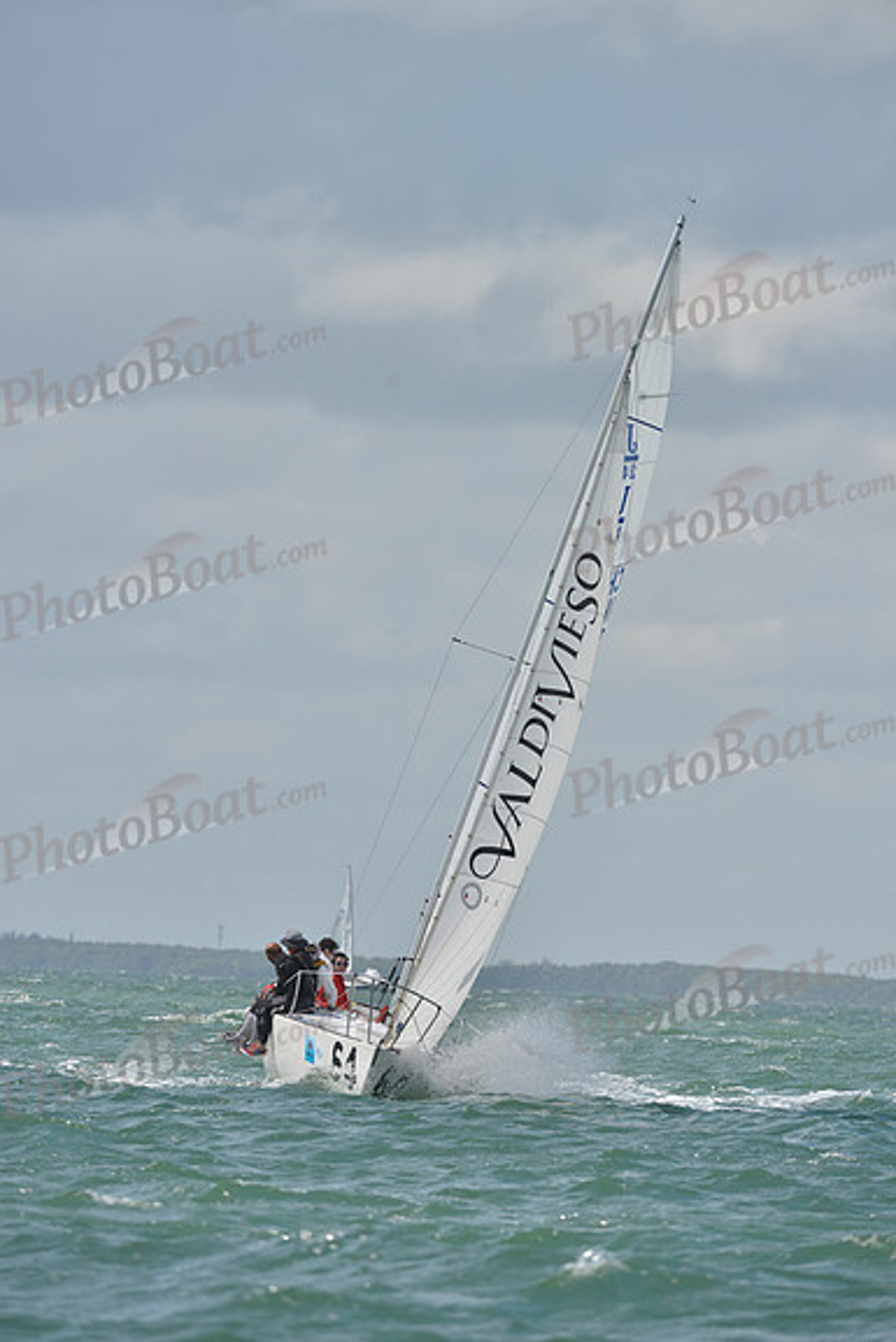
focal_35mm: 402
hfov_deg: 3.4
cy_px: 670
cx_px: 448
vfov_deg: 5.1
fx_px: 14998
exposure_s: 1/1250
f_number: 8
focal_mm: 400
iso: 280
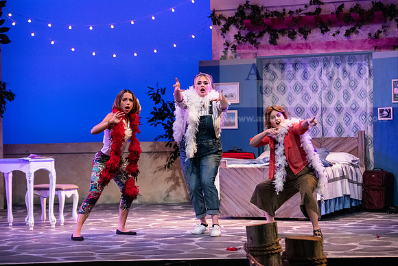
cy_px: 133
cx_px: 199
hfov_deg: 20.4
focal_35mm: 100
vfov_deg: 13.7
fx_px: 1106
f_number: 3.5
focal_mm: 100
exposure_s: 1/400
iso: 4000
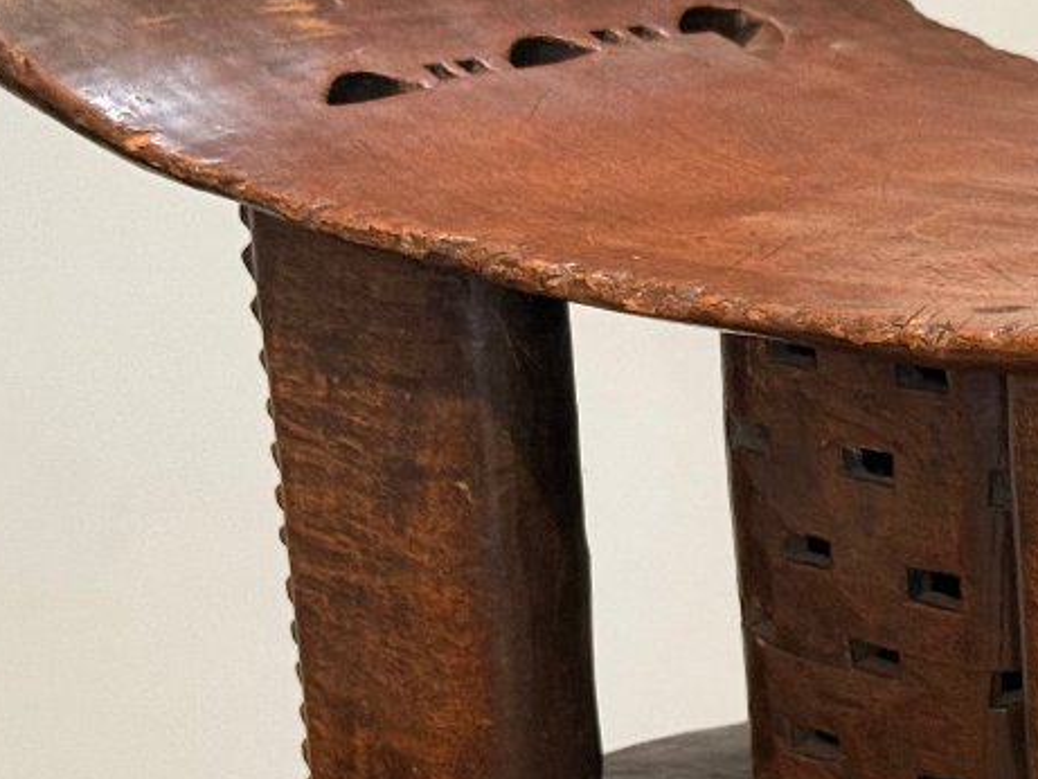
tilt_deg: -15.8
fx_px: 3749
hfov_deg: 15.4
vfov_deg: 11.8
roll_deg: -0.5
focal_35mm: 125
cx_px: 1139
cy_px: 646
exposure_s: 1/33
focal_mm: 6.76
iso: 250
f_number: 1.78
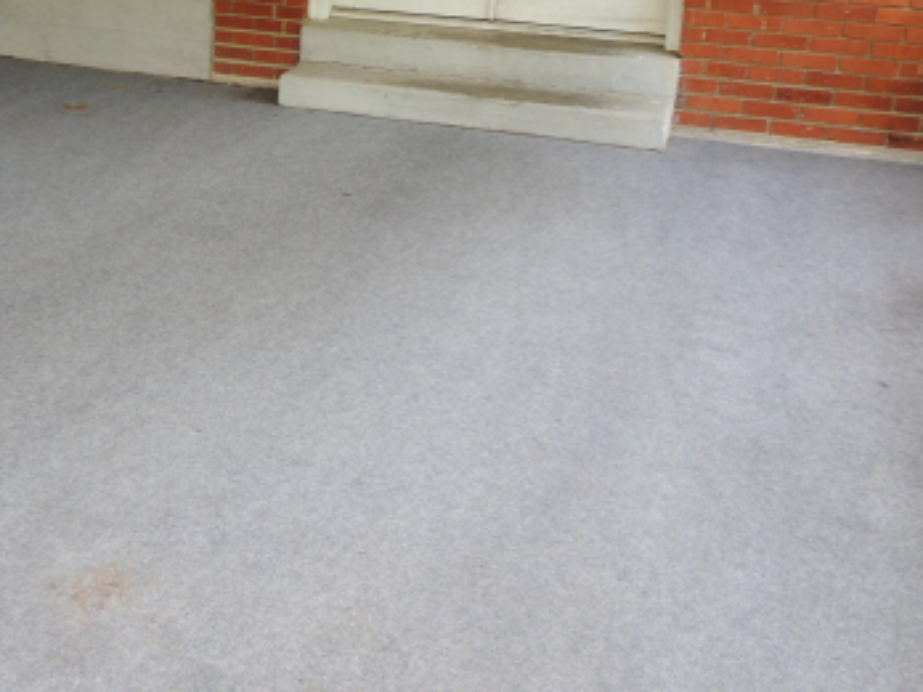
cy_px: 114
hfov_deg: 39.8
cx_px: 206
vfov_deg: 30.6
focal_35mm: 46
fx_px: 1227
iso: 100
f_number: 3
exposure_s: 1/30
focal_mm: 4.3
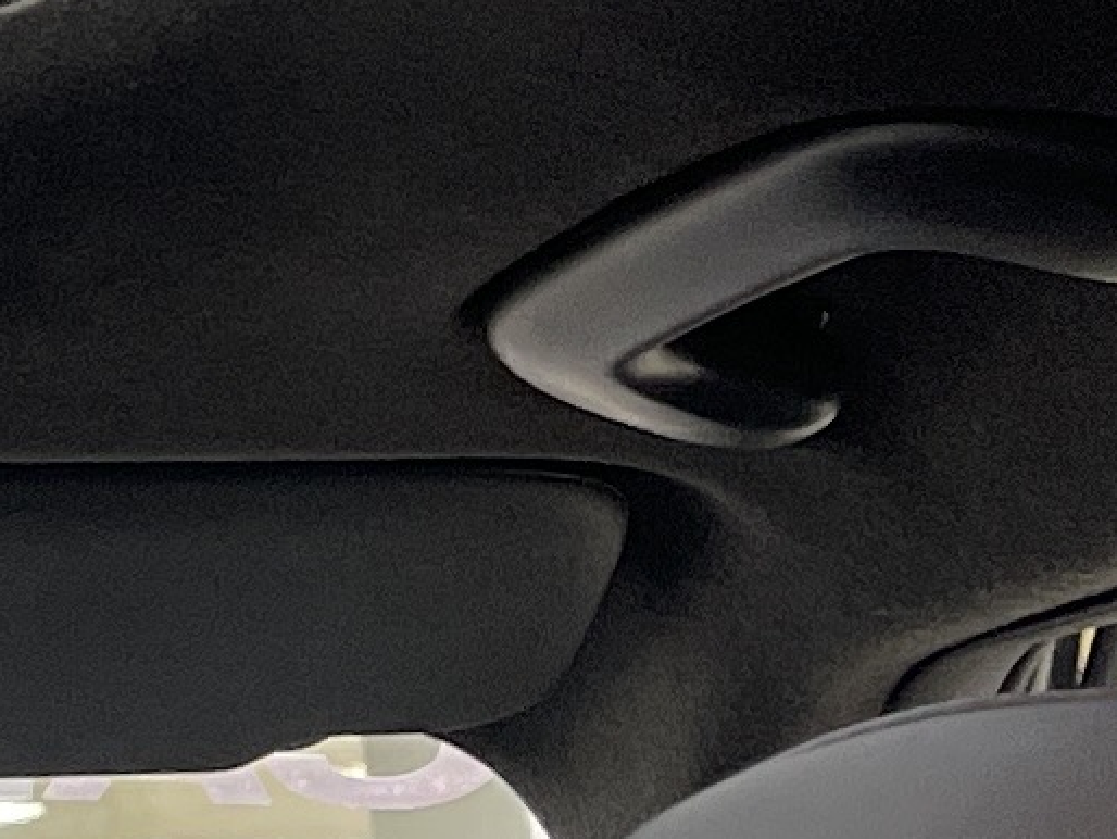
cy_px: -109
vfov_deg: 7.5
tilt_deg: +12.8
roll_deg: +1.3
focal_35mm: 196
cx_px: -1780
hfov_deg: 8.9
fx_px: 6328
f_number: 1.6
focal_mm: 5.1
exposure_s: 1/111
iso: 125
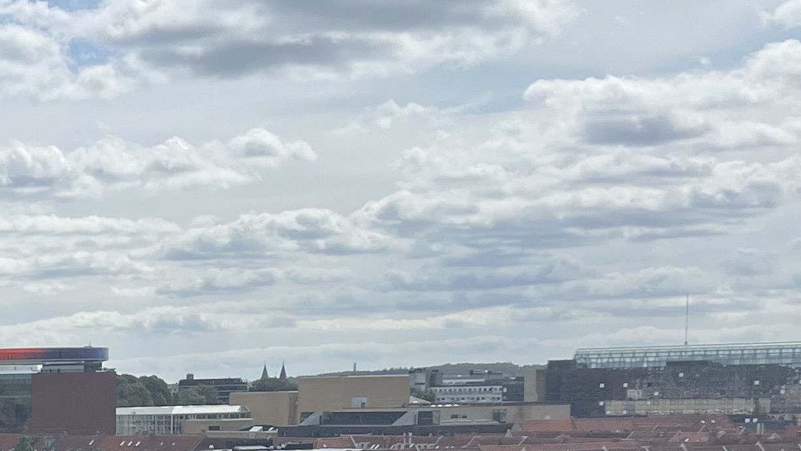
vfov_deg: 12.4
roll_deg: +1.8
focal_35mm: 94
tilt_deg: -8.9
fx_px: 1996
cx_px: -166
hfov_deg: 21.1
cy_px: 628
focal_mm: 5.7
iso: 50
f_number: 1.5
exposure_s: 1/8696
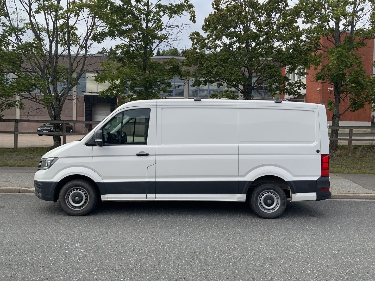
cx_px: 188
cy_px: 140
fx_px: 314
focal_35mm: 29
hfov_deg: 61.7
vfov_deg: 48.2
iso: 16
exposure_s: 1/739
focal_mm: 3
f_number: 1.8
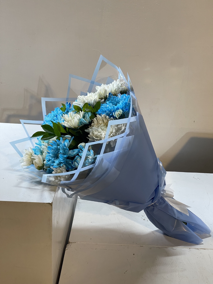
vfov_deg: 30.3
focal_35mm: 64
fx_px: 525
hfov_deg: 22.9
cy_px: 142
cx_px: 106
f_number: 2.2
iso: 100
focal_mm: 7.5
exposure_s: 1/100
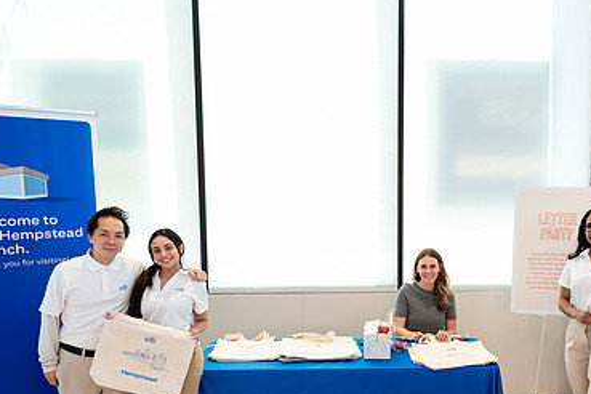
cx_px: 385
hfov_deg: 47.8
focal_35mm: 40
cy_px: 274
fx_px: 657
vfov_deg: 33.0
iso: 1000
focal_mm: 25
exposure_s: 1/200
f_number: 3.5
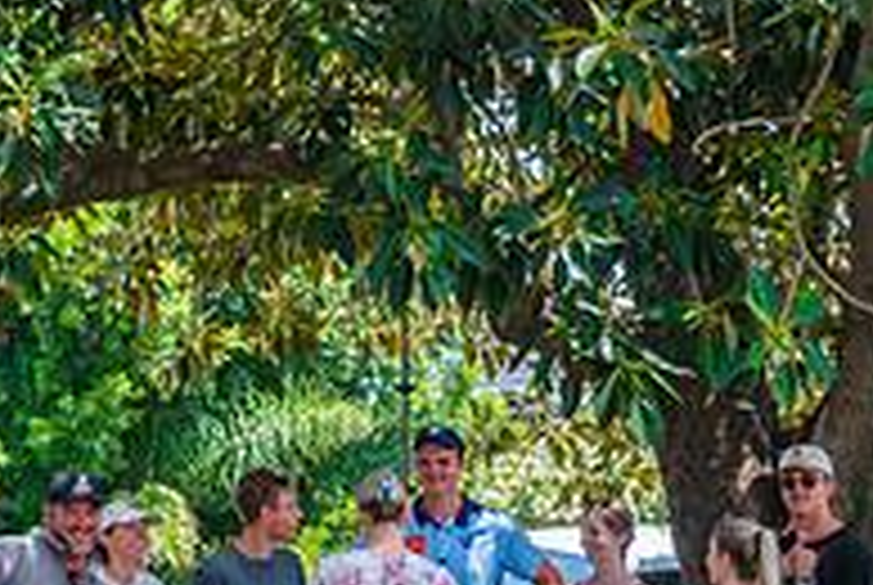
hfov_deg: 10.4
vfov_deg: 7.0
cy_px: 852
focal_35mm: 193
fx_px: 4687
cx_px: 1182
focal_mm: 52
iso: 200
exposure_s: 1/160
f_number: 8
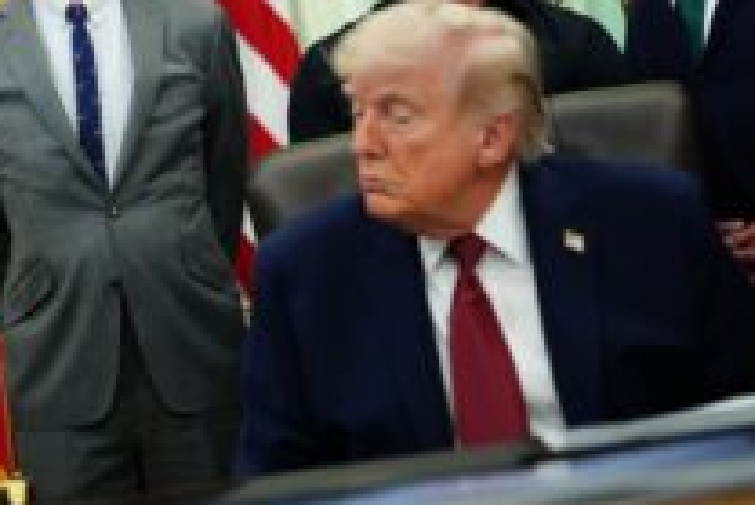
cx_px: 44
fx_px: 2120
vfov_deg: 13.5
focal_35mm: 101
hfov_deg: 19.7
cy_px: 98
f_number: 2
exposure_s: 1/500
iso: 2500
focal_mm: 50
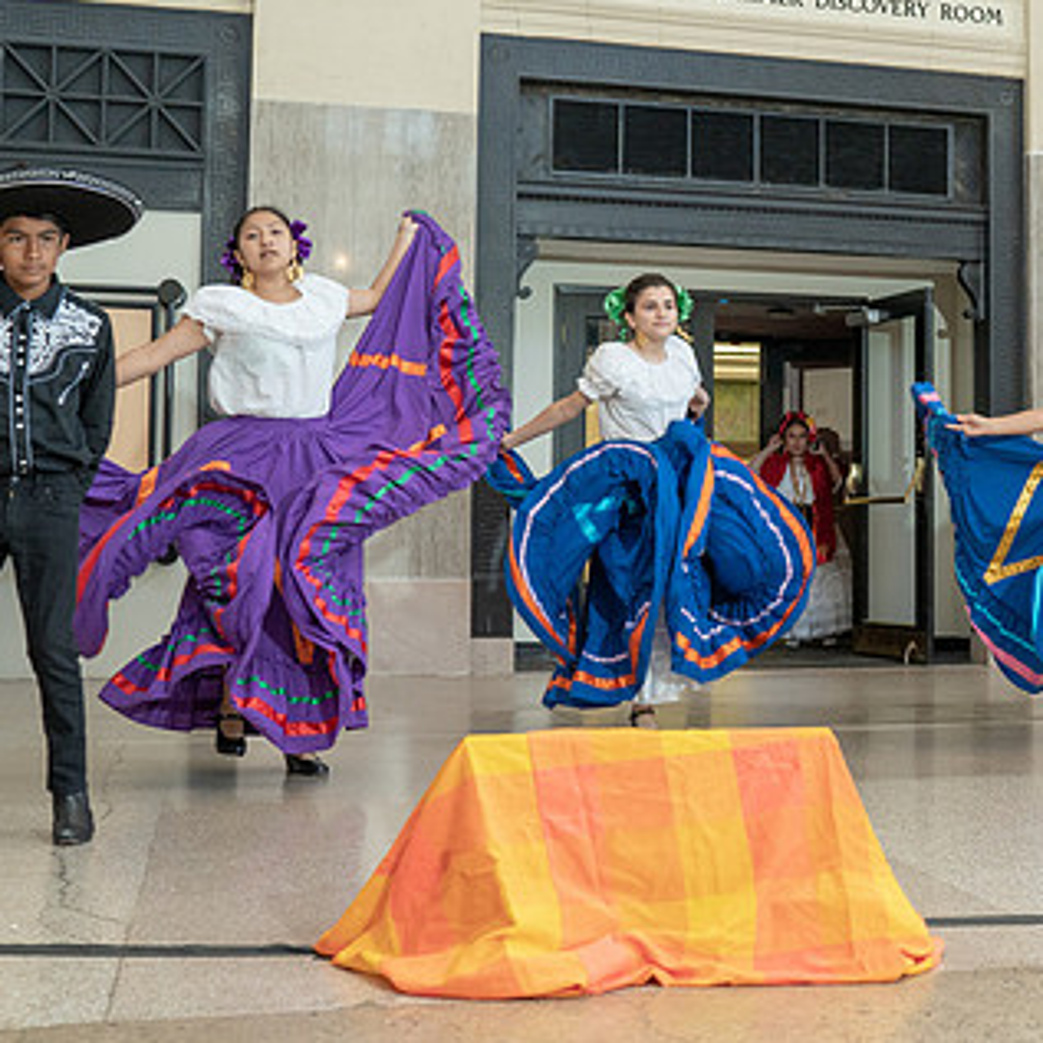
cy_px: 423
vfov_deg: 30.5
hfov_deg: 29.9
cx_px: 826
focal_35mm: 56
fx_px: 1909
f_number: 4
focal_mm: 35
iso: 2000
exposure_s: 1/200
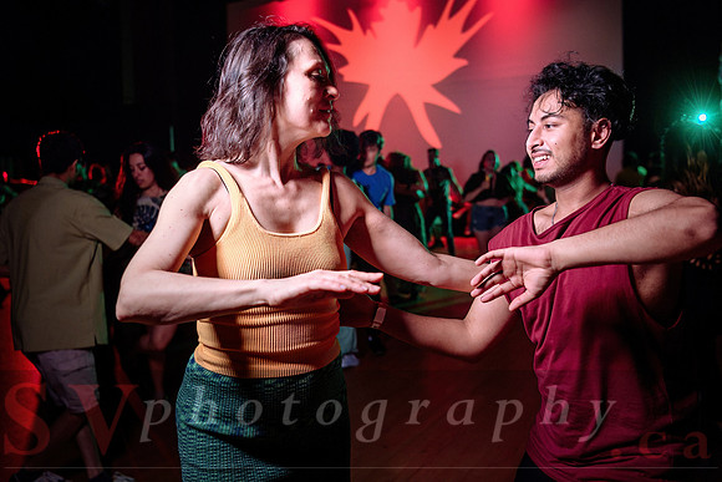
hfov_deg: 53.2
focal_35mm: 36
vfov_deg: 36.9
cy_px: 203
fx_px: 720
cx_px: 366
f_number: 2.8
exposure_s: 1/100
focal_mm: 31
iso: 800
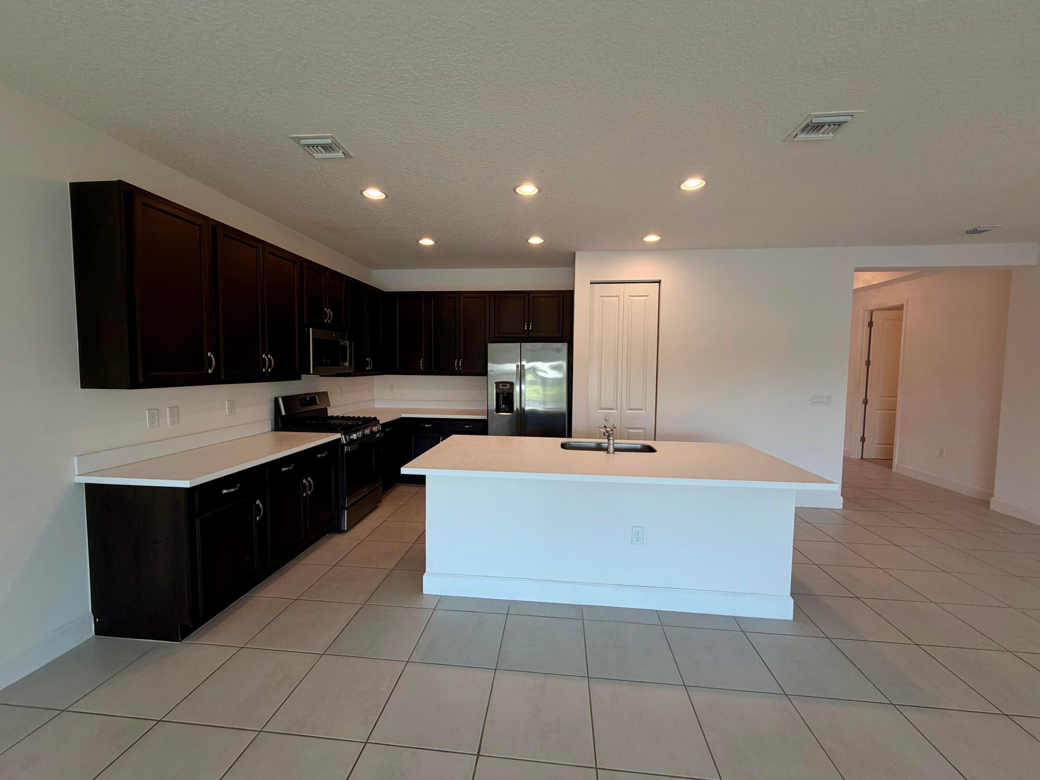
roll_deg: +0.4
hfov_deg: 102.1
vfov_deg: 85.7
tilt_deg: -3.1
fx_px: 421
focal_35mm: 14
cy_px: 390
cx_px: 520
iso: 80
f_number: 2.2
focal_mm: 2.22
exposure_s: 1/120
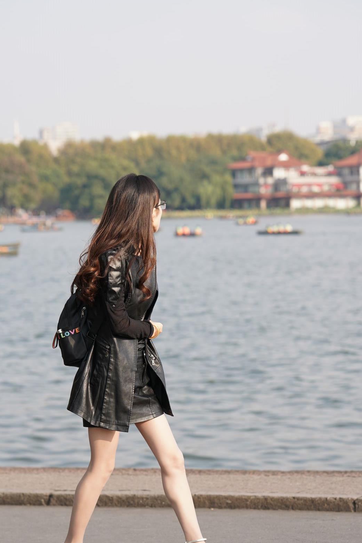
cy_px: 320
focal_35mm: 117
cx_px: 151
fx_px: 1765
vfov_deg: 17.5
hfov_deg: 11.7
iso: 200
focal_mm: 92
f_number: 4
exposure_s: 1/1000
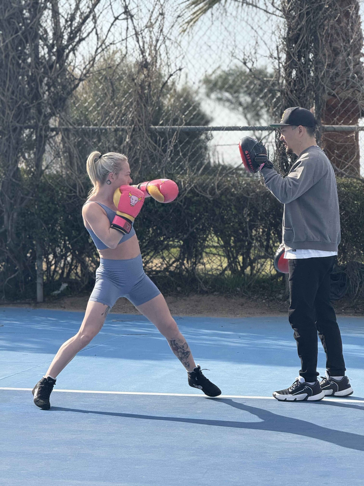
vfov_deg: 16.4
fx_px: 1682
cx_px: 182
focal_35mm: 120
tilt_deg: -0.8
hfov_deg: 12.3
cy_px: 243
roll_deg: +0.3
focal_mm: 15.66
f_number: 2.8
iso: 64
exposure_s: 1/963
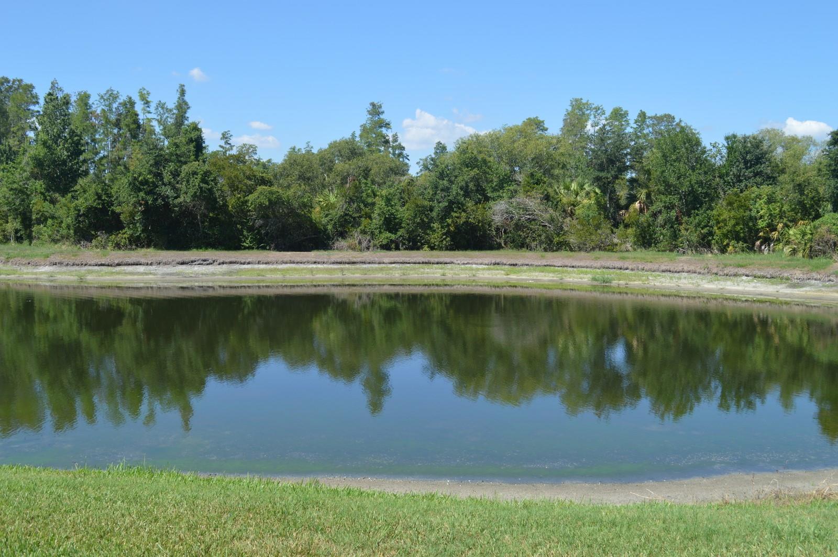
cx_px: 419
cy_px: 278
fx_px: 837
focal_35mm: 36
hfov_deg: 53.2
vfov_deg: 36.8
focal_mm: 24
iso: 100
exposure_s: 1/200
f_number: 7.1
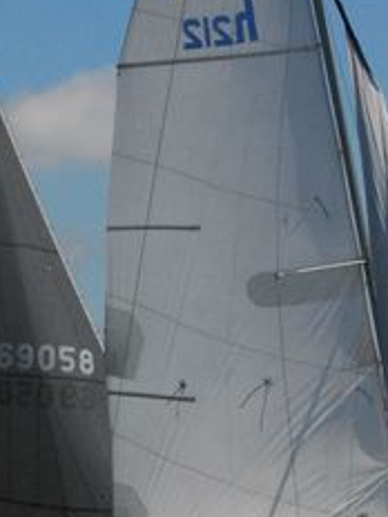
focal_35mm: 249
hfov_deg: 5.9
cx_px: -31
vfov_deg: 8.0
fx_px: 3721
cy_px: 318
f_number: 14
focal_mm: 50
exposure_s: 1/800
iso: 1000
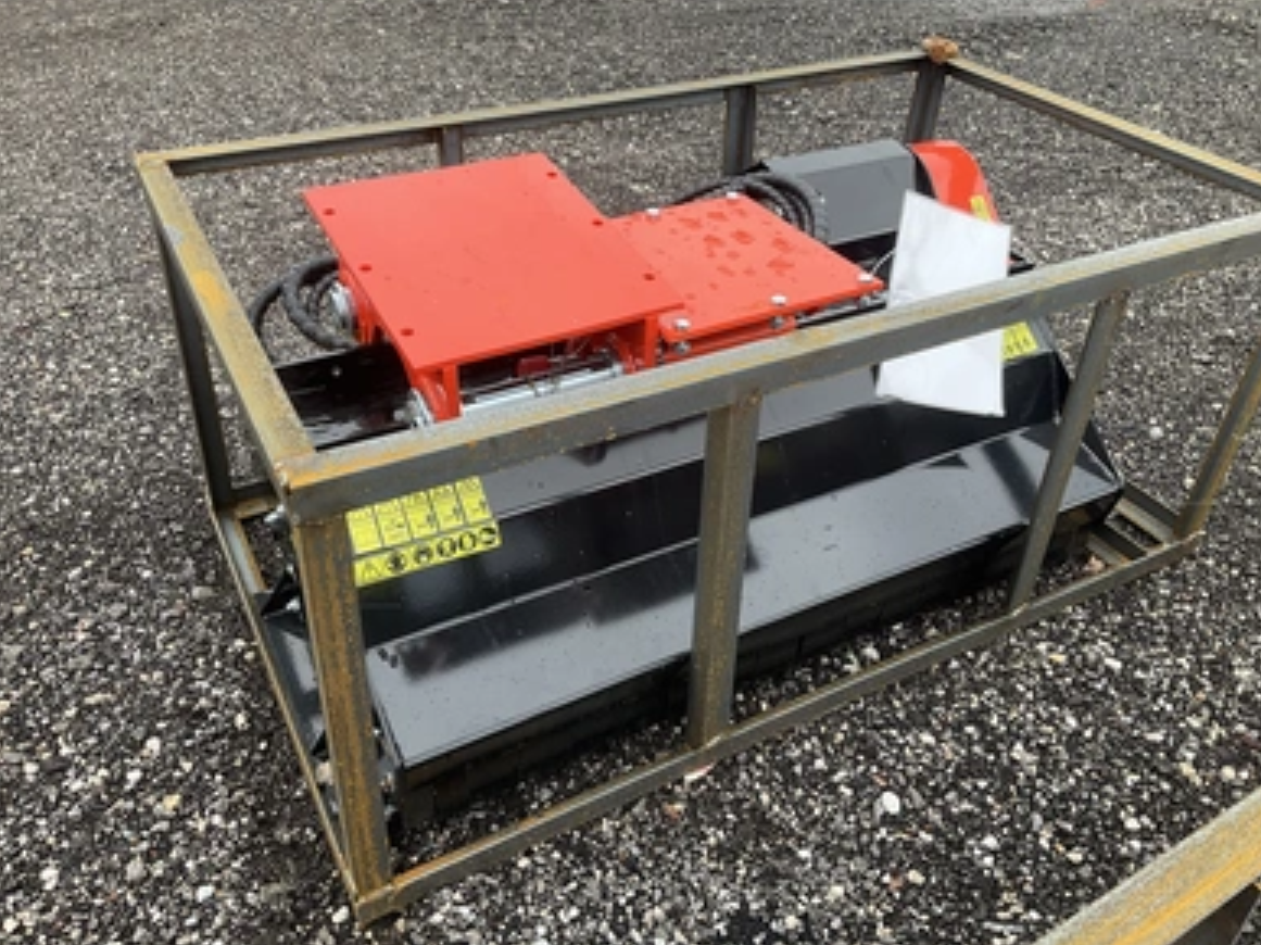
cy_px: 466
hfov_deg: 60.0
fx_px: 1093
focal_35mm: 30
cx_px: 645
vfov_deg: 46.8
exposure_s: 1/122
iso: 25
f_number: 1.8
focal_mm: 3
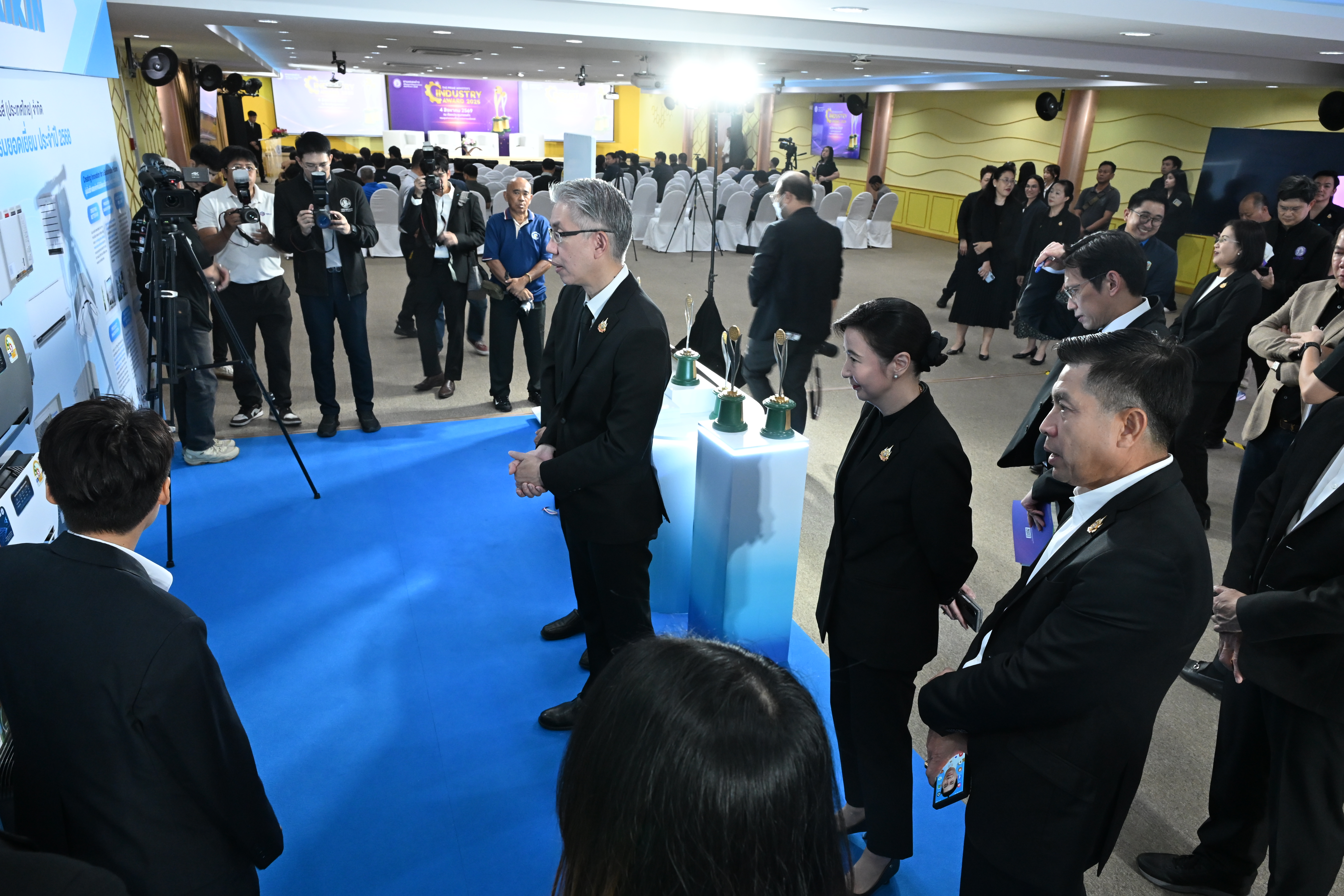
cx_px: 672
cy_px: 448
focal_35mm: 24
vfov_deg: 53.1
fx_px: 896
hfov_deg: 73.7
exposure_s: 1/50
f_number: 9
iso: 3200
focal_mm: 24
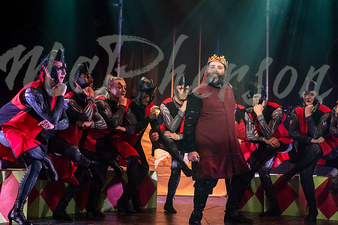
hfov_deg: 37.5
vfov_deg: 25.5
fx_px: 498
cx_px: 169
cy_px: 112
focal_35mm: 53
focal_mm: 35
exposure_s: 1/250
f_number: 3.2
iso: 4000
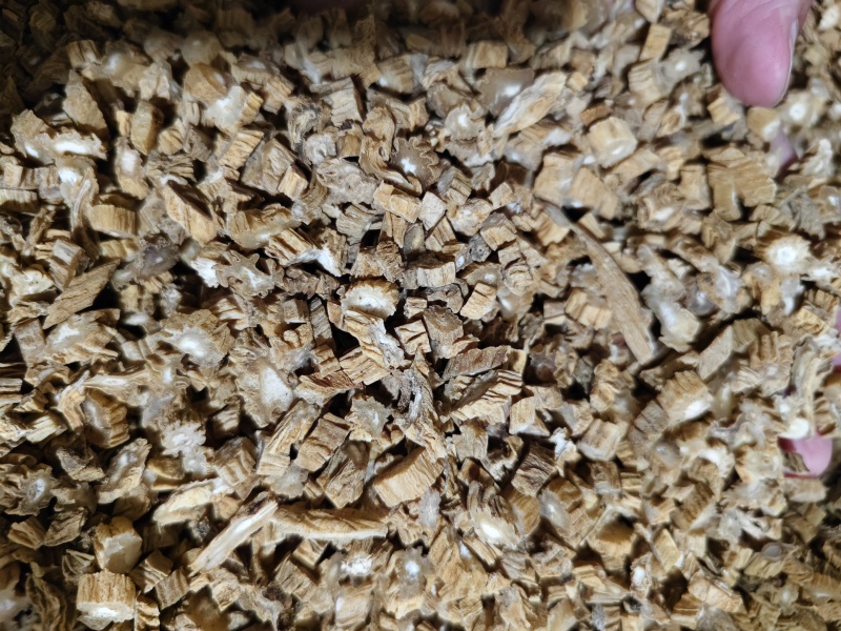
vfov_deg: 58.9
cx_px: 420
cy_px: 316
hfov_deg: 73.9
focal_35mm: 23
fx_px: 559
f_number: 1.88
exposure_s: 1/165
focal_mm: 5.56
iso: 7943
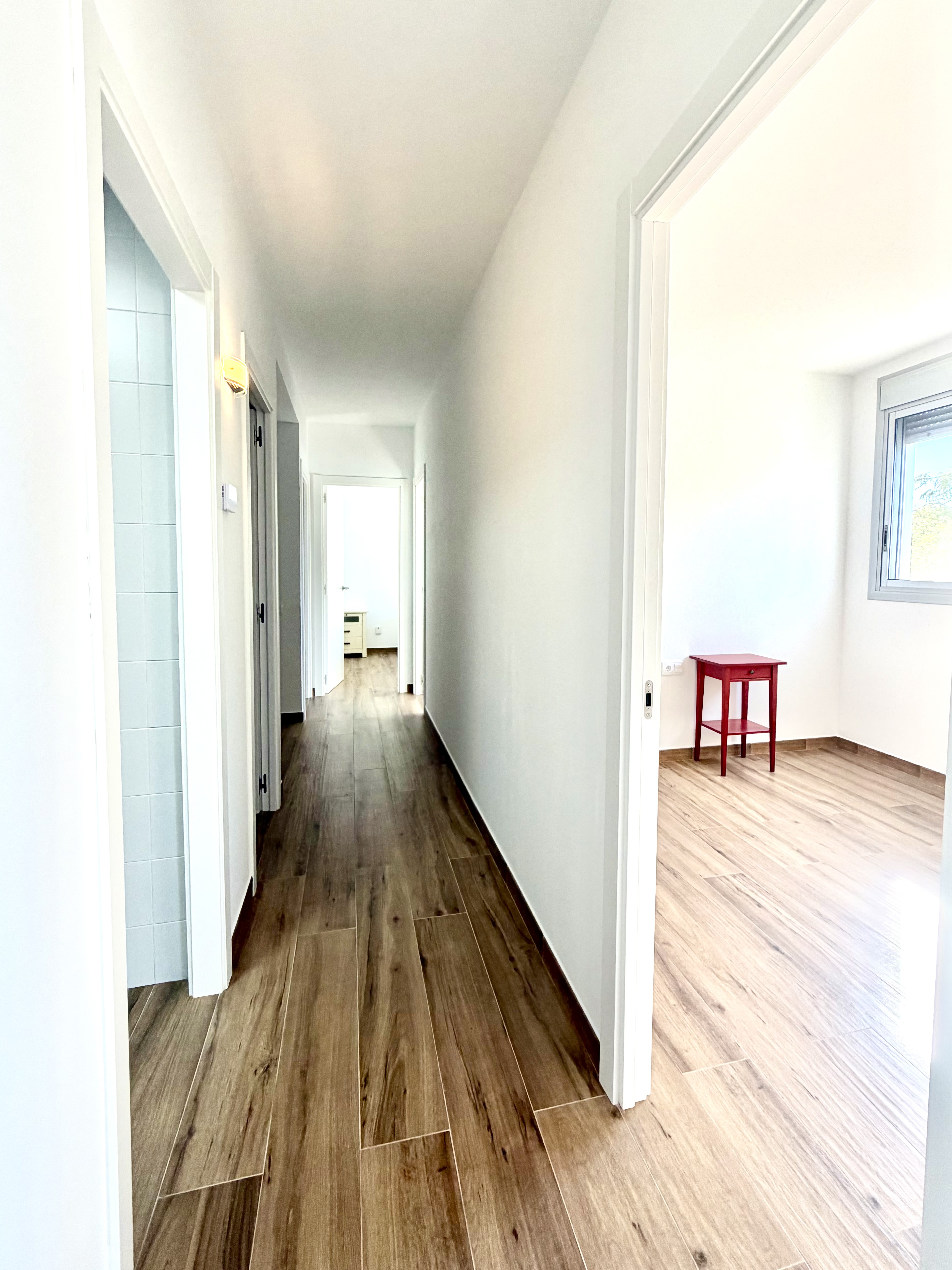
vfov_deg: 94.4
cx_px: 497
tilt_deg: -2.4
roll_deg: -1.9
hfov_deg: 78.1
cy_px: 600
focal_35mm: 16
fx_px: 587
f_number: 2.2
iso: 100
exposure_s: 1/121
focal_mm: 2.22
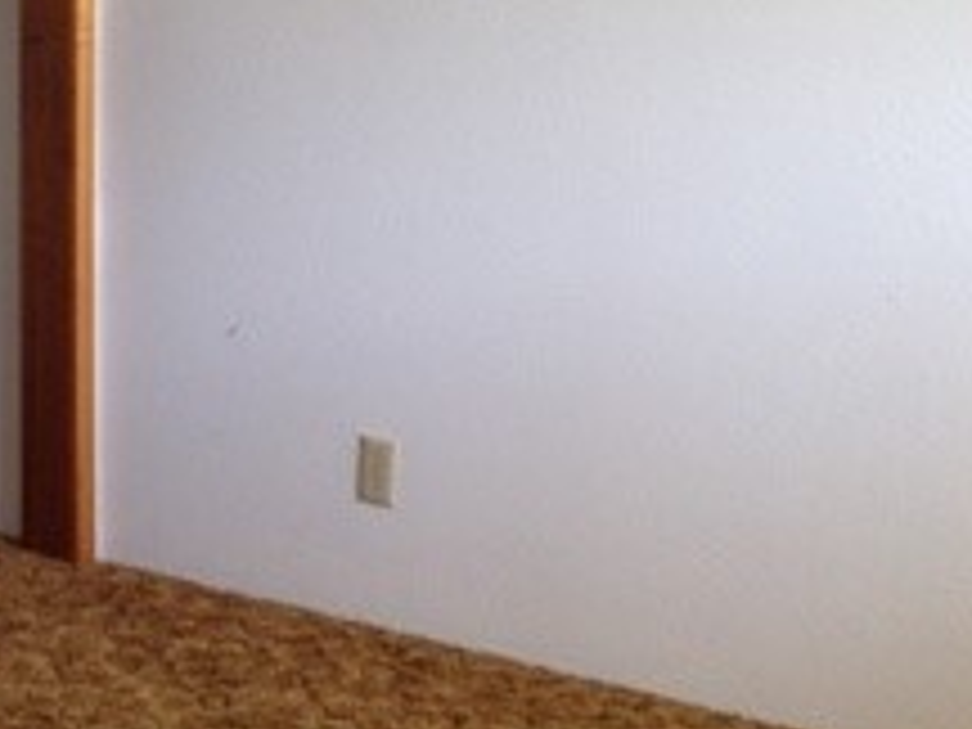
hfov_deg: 19.5
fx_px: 2752
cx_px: 9
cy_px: 418
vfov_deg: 15.1
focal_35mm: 98
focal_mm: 4.13
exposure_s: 1/20
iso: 64
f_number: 2.4
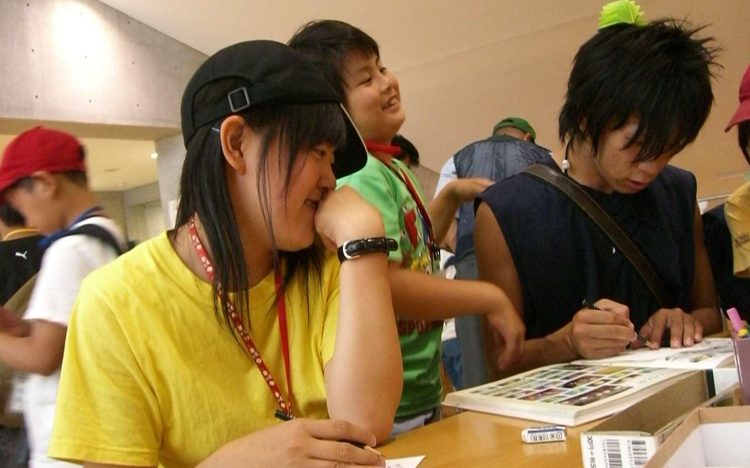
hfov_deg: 48.2
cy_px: 209
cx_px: 380
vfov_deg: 31.2
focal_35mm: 41
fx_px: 838
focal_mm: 6.2
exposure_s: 1/50
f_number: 2.7
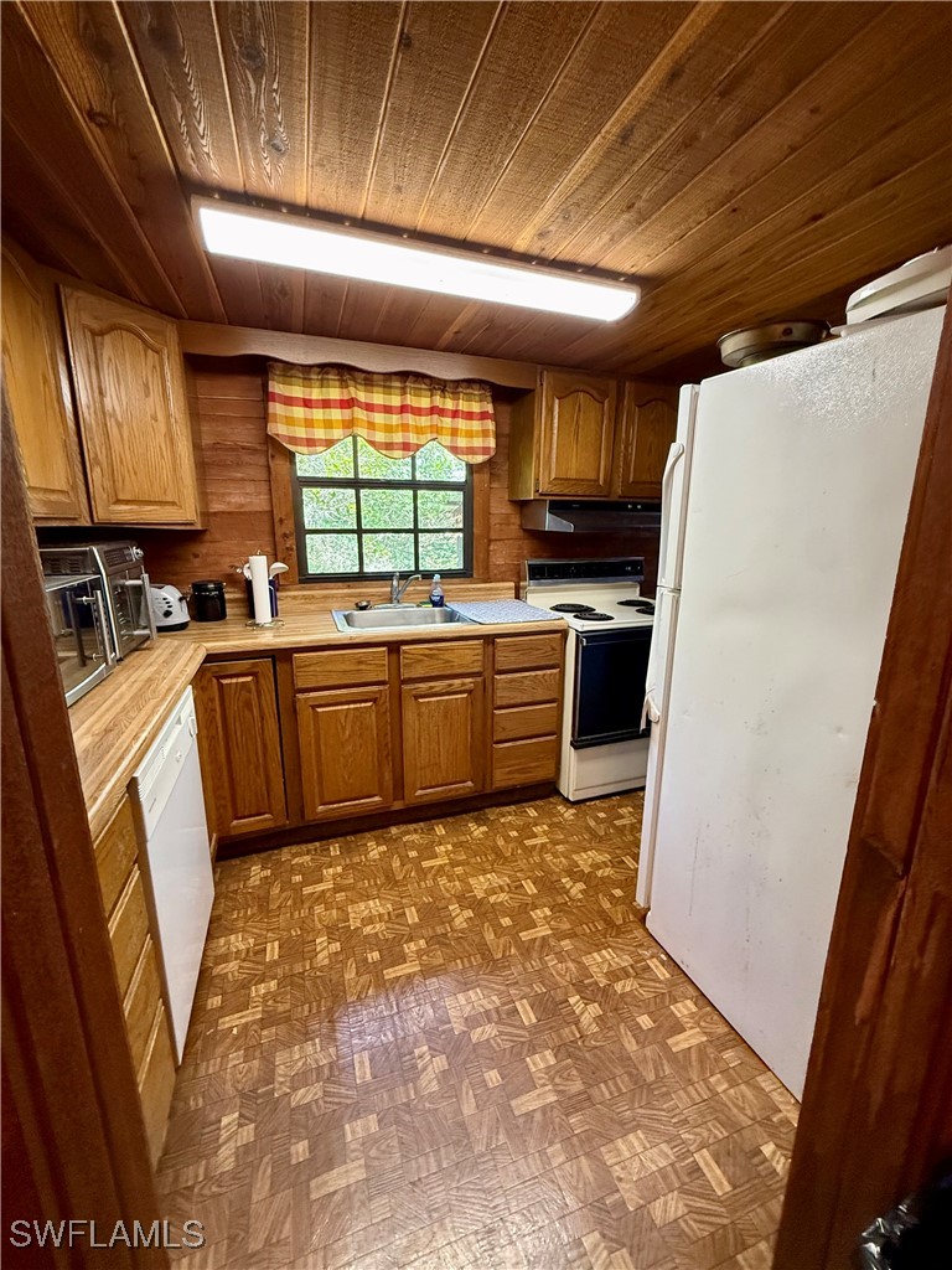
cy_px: 635
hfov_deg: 85.7
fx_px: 513
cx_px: 476
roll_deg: -0.1
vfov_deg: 102.1
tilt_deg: -11.4
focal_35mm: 14
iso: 500
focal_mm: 2.22
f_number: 2.2
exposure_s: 1/120
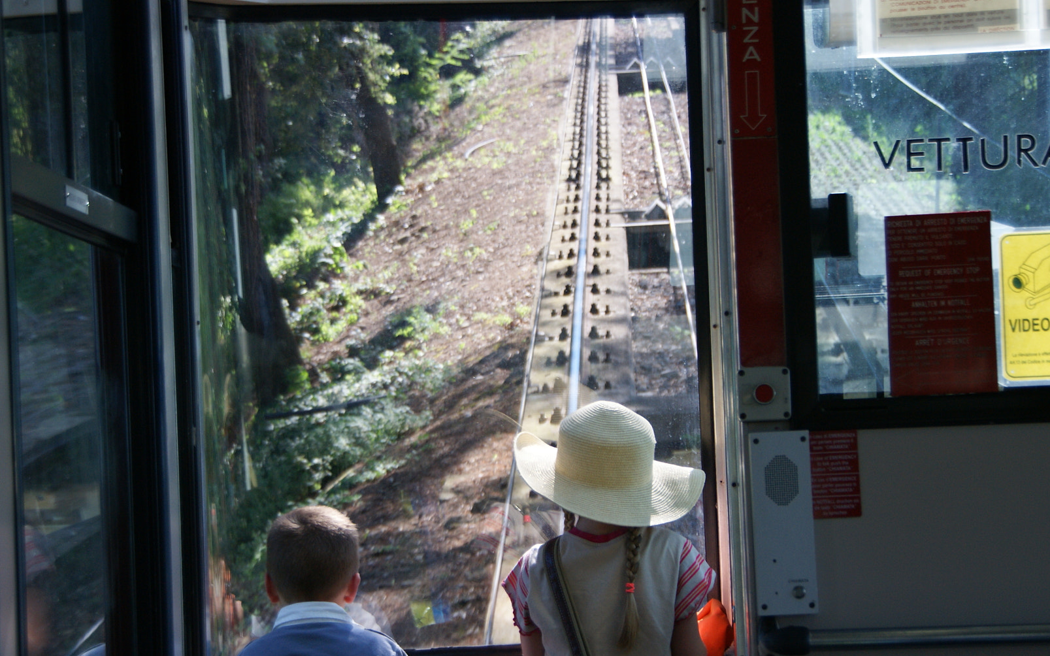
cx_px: 554
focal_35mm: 88
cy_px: 424
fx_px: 2508
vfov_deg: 14.9
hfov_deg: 23.6
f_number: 4.5
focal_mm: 45
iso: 160
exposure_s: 1/80
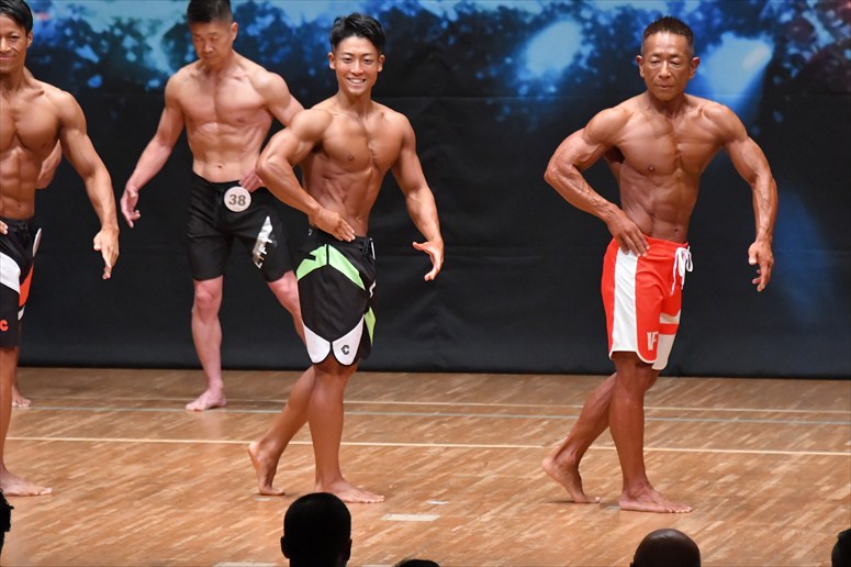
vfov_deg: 4.6
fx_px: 7088
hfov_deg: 6.9
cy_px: 284
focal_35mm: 300
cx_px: 426
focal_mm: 200
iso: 8000
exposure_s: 1/400
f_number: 5.6
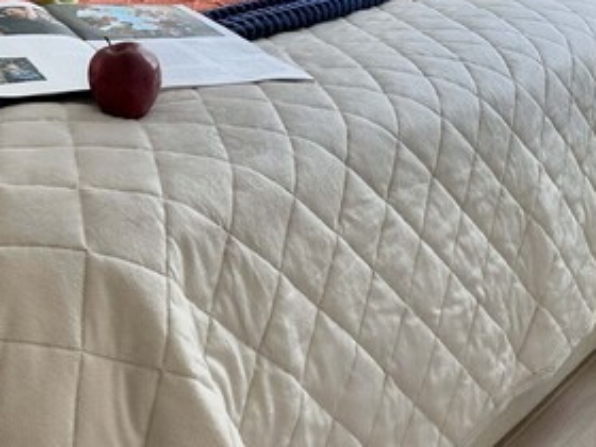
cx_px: 45
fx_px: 1240
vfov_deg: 18.6
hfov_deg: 26.0
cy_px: -177
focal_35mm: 72
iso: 80
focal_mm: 6.86
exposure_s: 1/489
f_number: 1.78
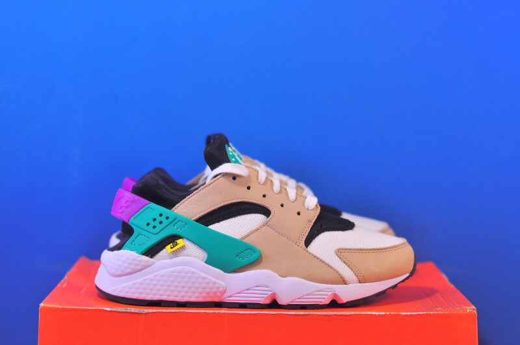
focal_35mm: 75
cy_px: 172
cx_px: 260
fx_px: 1082
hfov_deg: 27.0
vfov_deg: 18.1
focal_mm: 50
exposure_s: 1/320
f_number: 2.5
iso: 250
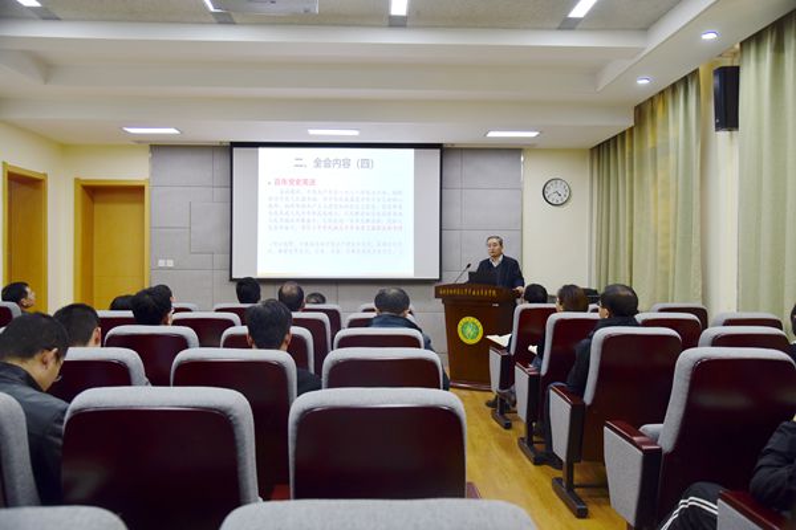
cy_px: 265
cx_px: 398
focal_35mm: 30
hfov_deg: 61.9
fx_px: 663
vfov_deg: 43.6
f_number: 4
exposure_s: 1/50
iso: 100
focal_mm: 30
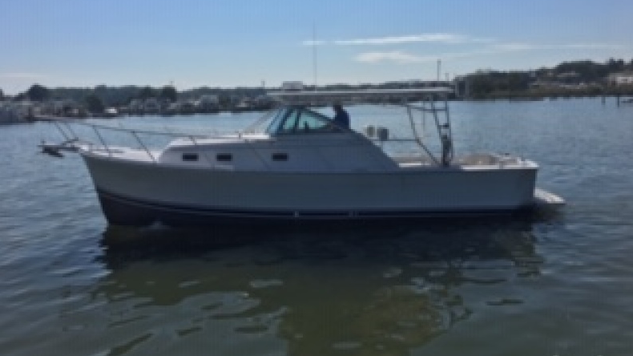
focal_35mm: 32
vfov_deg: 36.5
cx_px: 319
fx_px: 537
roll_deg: +2.5
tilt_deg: -4.2
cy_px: 145
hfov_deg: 61.0
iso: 25
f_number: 2.2
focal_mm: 4.15
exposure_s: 1/3663
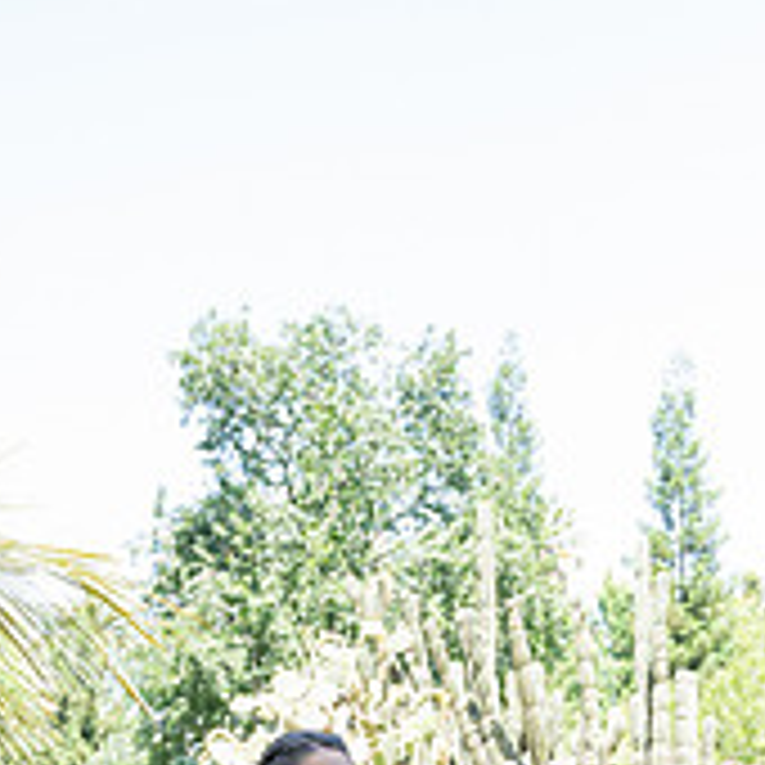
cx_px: 603
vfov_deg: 19.5
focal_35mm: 83
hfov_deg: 20.7
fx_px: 2075
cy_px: 940
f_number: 4
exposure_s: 1/250
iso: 250
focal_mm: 37
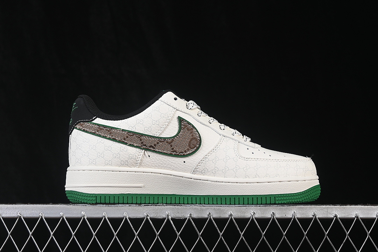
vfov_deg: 18.2
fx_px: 787
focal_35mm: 75
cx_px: 189
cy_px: 126
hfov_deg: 27.0
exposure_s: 1/80
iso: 160
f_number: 8
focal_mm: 50
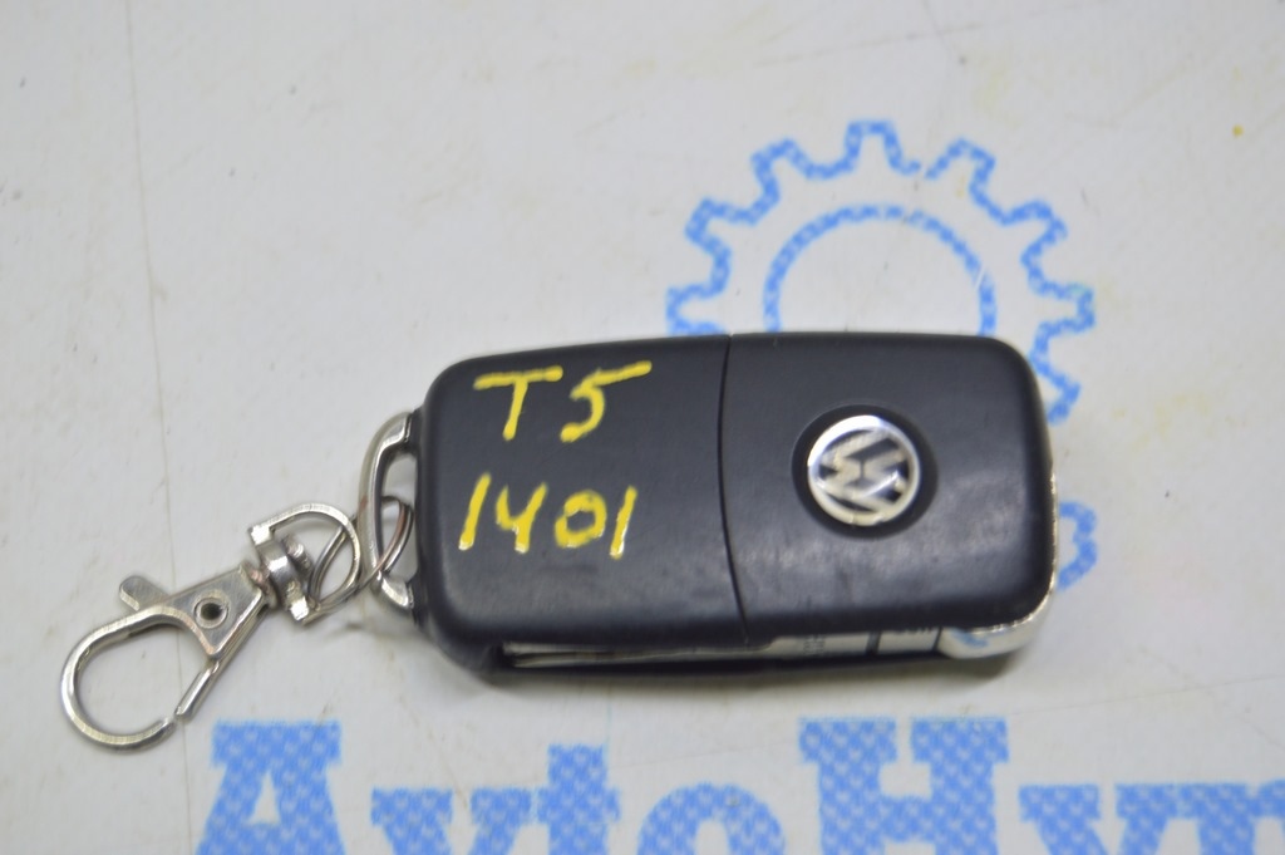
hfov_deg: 24.6
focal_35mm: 82
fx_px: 2942
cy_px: 428
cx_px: 642
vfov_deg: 16.5
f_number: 5.6
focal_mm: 55
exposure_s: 1/20
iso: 400
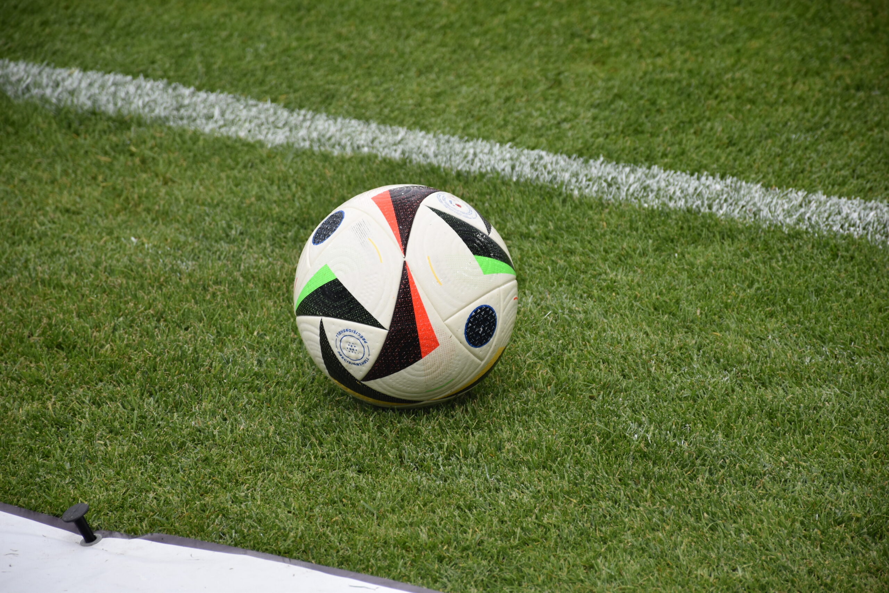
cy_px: 296
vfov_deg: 6.5
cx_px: 444
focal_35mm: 210
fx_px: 5186
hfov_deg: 9.8
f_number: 5.6
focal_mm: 140
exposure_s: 1/500
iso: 200
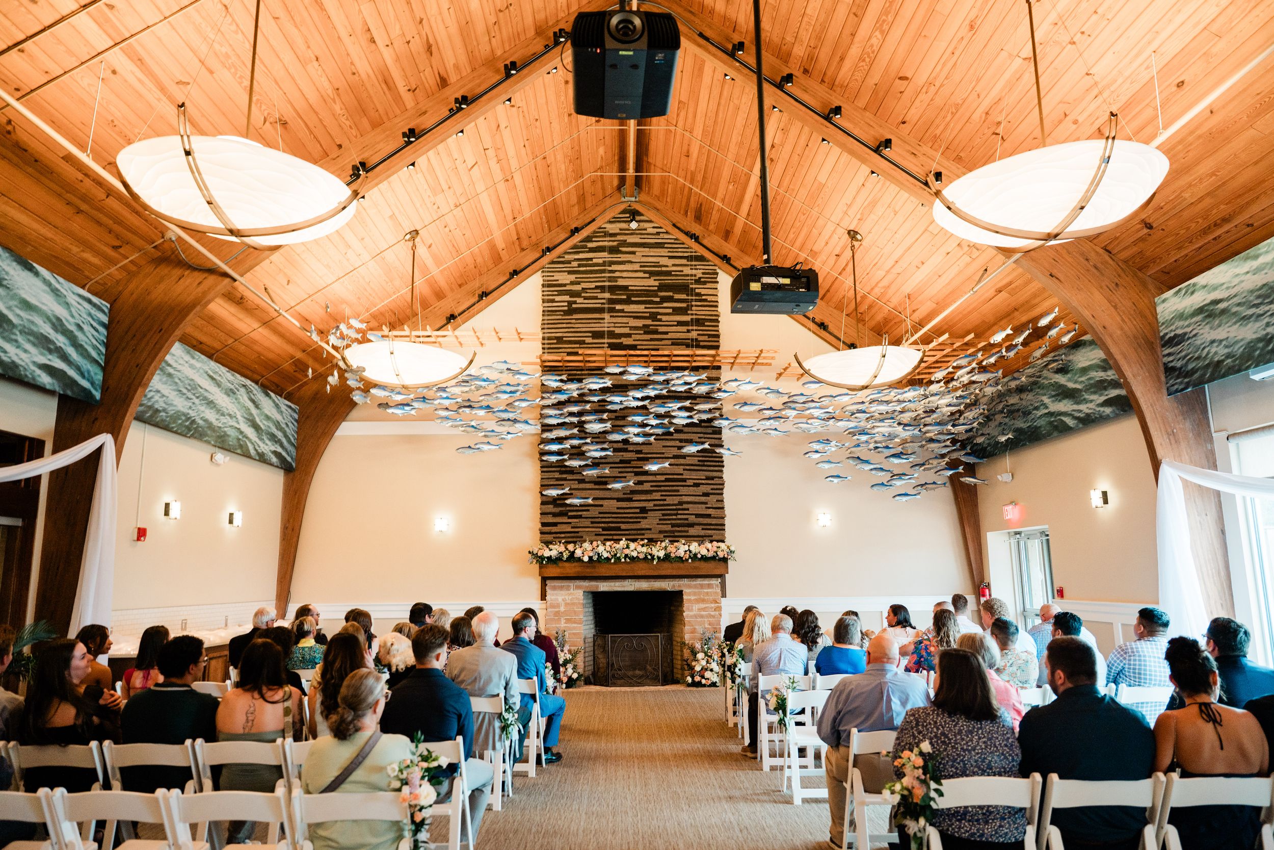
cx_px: 637
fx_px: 849
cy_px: 425
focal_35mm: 24
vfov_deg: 53.1
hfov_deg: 73.7
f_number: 2.8
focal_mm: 24
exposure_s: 1/60
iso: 250
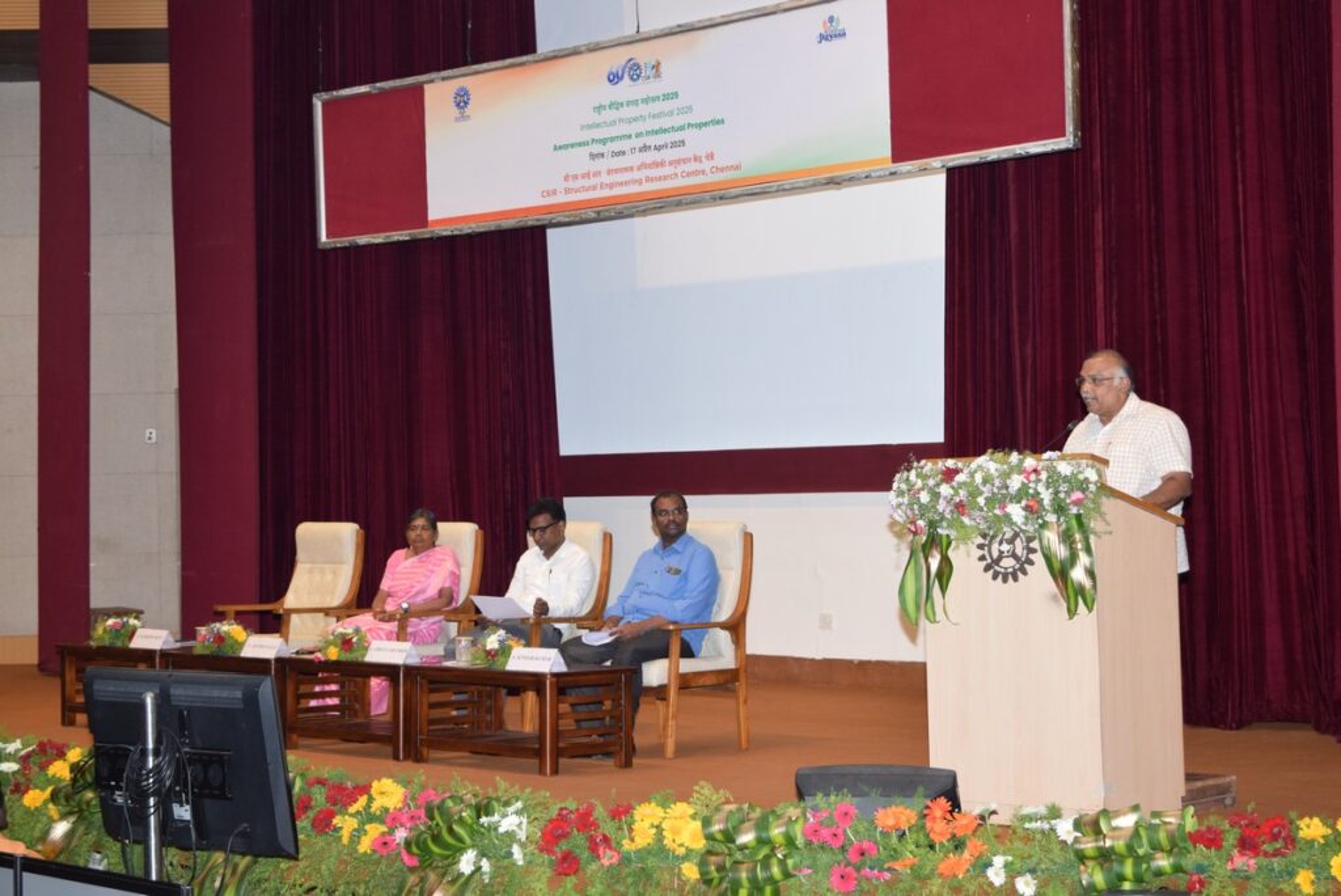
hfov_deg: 31.9
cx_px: 670
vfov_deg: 21.6
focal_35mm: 63
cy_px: 448
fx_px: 2348
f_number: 6.3
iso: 800
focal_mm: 42
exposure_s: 1/60
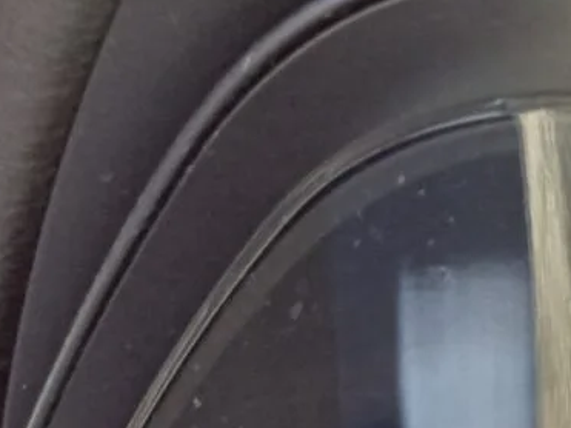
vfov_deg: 9.4
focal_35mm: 145
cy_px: 922
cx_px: 1020
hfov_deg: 12.5
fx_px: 2391
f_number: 2.2
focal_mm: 3.46
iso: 172
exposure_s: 1/33.3
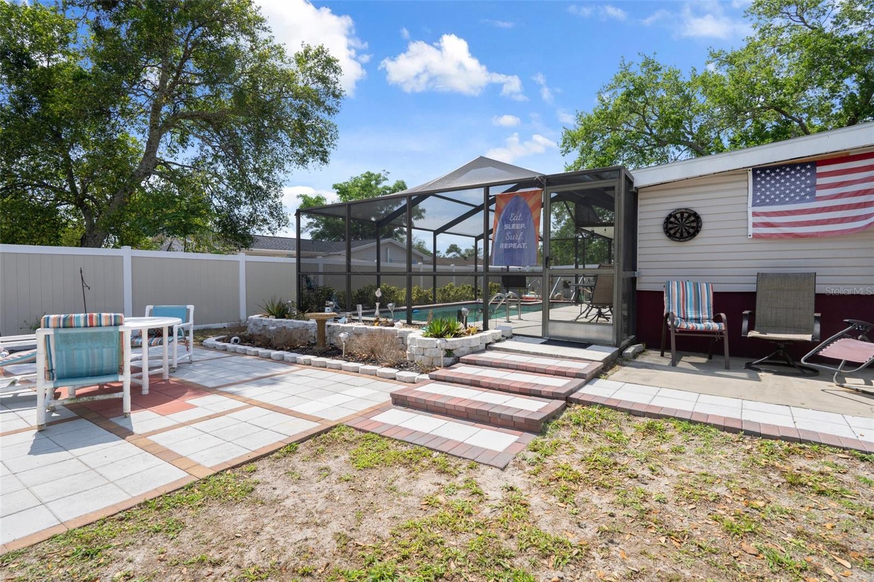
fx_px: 413
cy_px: 291
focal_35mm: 17
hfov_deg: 93.3
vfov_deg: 70.4
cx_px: 437
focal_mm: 17
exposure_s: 1/160
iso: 320
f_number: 9
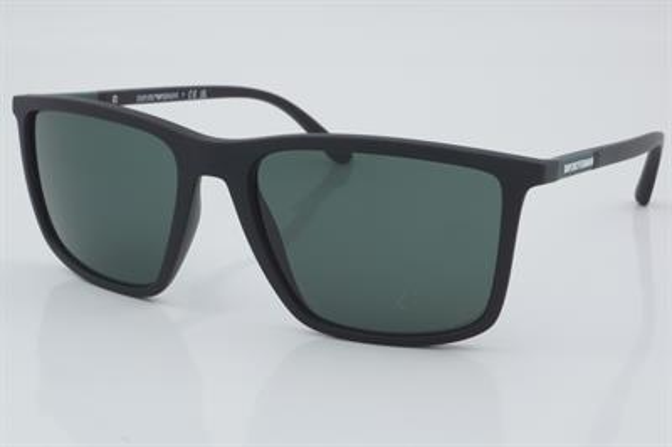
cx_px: 336
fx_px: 1539
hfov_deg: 24.6
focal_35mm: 82
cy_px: 224
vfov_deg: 16.5
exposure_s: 1/4
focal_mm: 55
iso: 100
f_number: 32
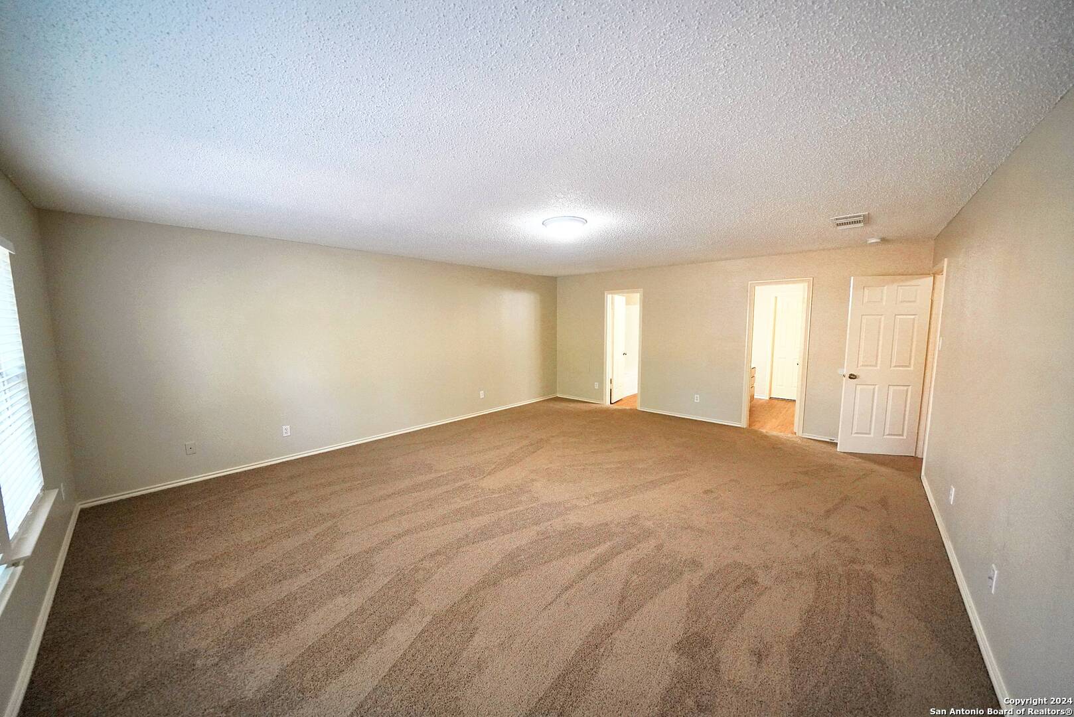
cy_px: 358
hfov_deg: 112.6
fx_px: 358
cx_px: 537
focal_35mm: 12
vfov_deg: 90.1
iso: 2500
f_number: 4
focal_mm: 12
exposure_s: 1/160
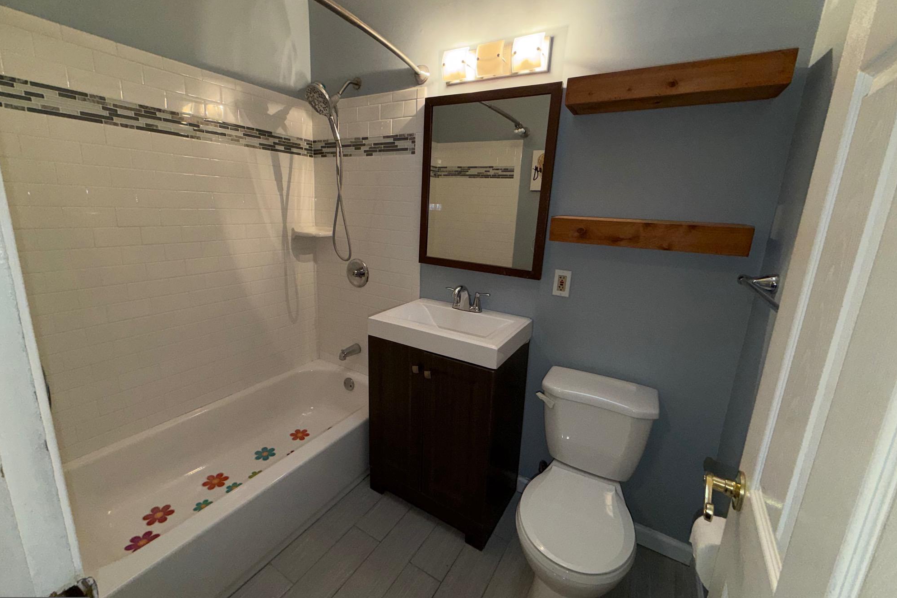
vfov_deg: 77.3
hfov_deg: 100.4
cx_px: 439
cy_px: 287
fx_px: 374
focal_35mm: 15
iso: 50
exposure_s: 1/120
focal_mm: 2.22
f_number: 2.2
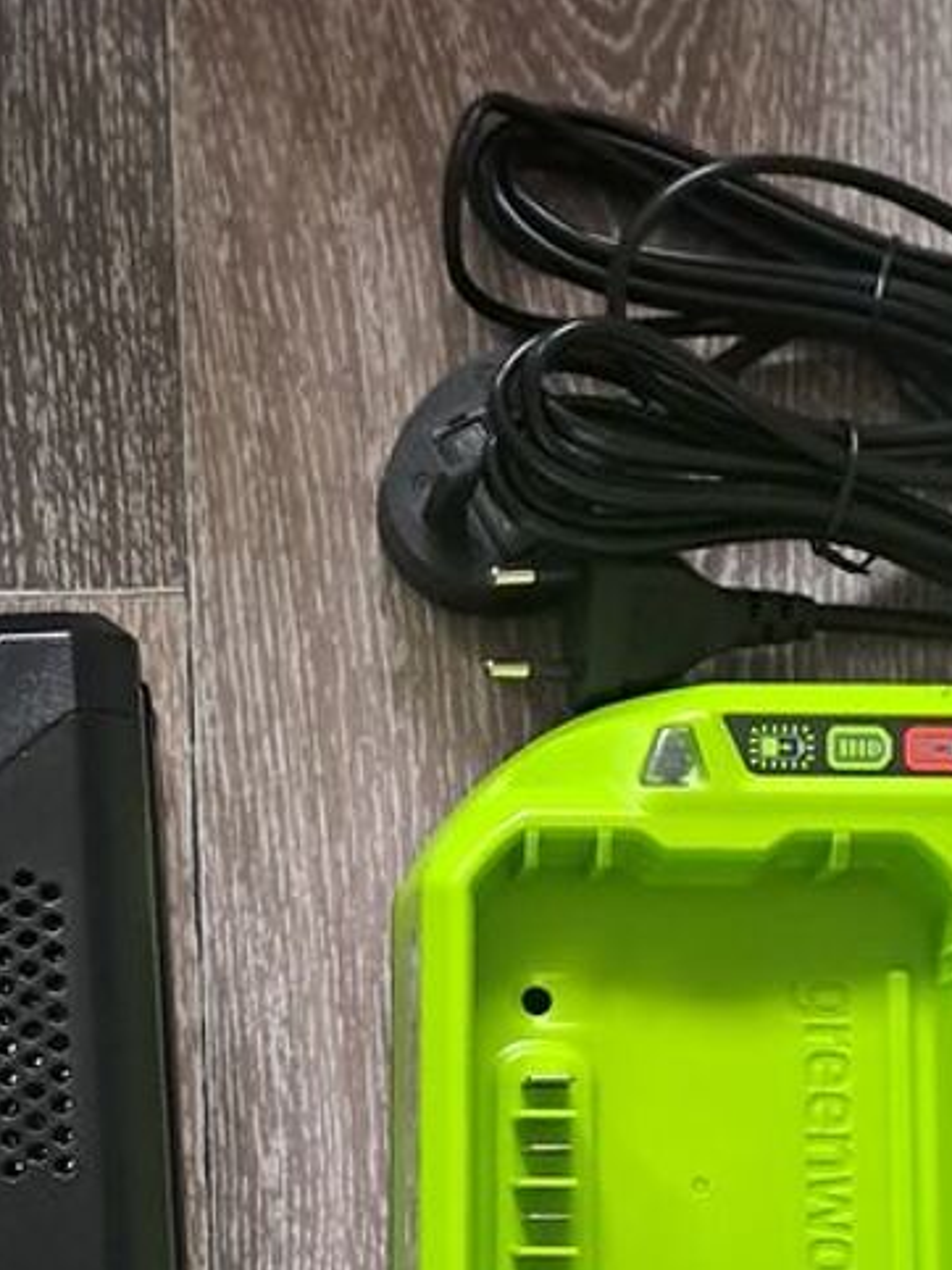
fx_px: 2531
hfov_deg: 21.3
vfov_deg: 27.7
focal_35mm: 69
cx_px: 405
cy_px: 966
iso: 400
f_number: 1.8
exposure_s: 1/25
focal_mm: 4.65
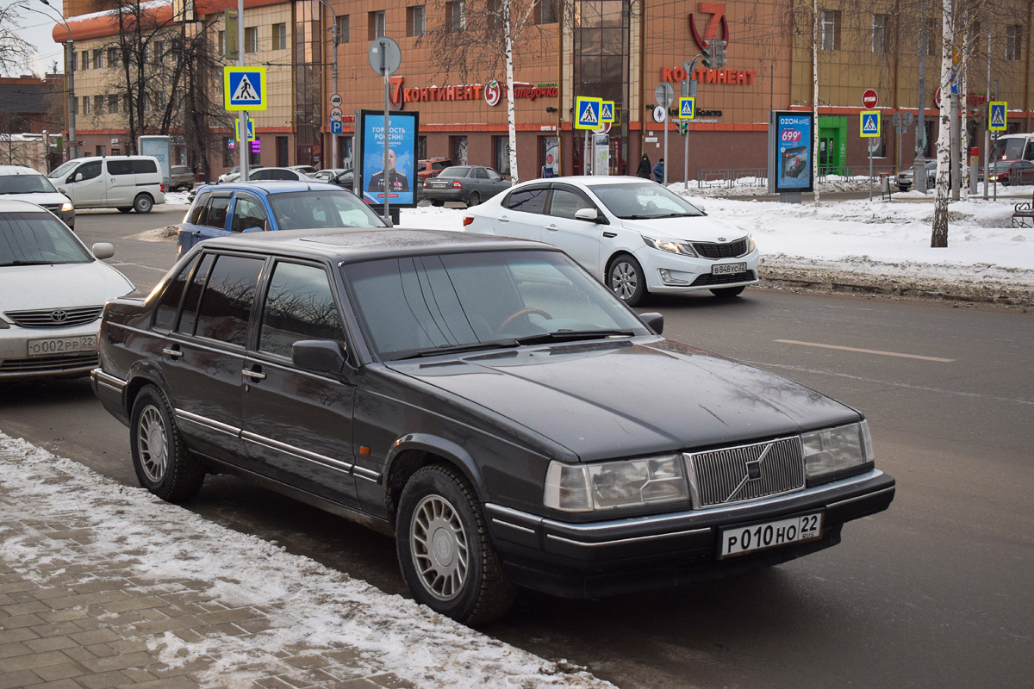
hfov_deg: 42.3
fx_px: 1335
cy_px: 344
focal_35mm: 46
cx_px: 517
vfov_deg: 28.9
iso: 800
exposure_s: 1/640
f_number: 5.6
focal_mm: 31
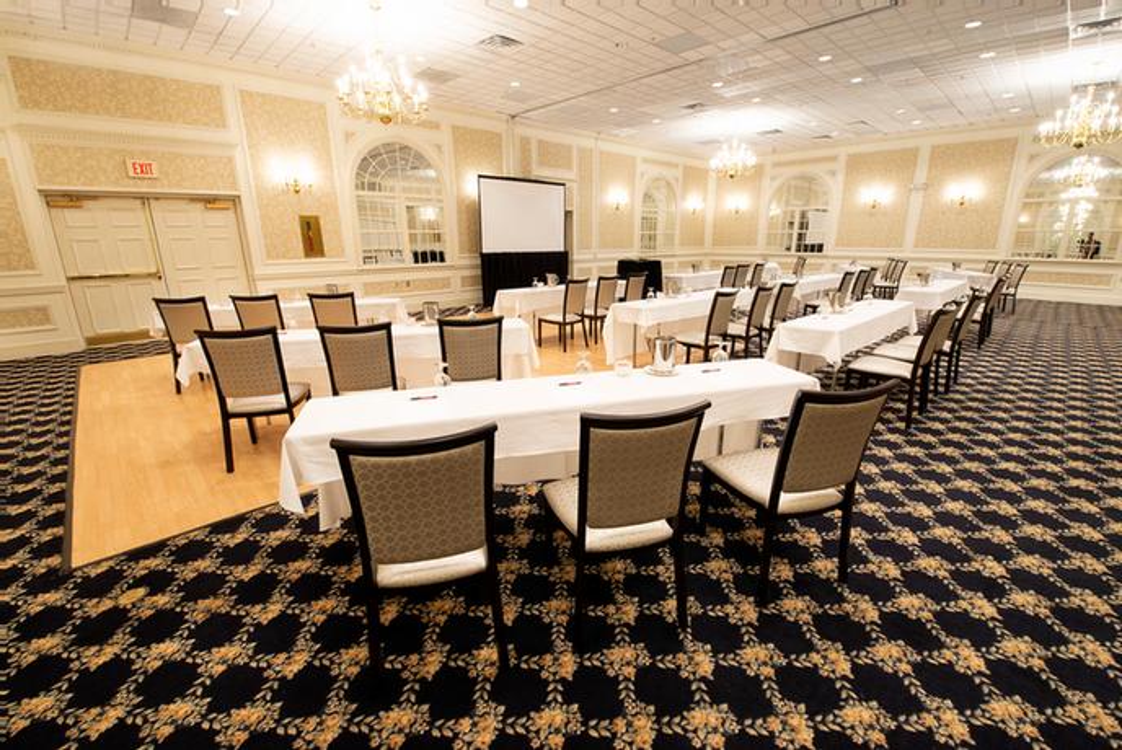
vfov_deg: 77.4
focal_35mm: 15
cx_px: 561
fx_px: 468
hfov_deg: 100.3
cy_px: 375
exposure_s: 4
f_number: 11
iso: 100
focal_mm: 15
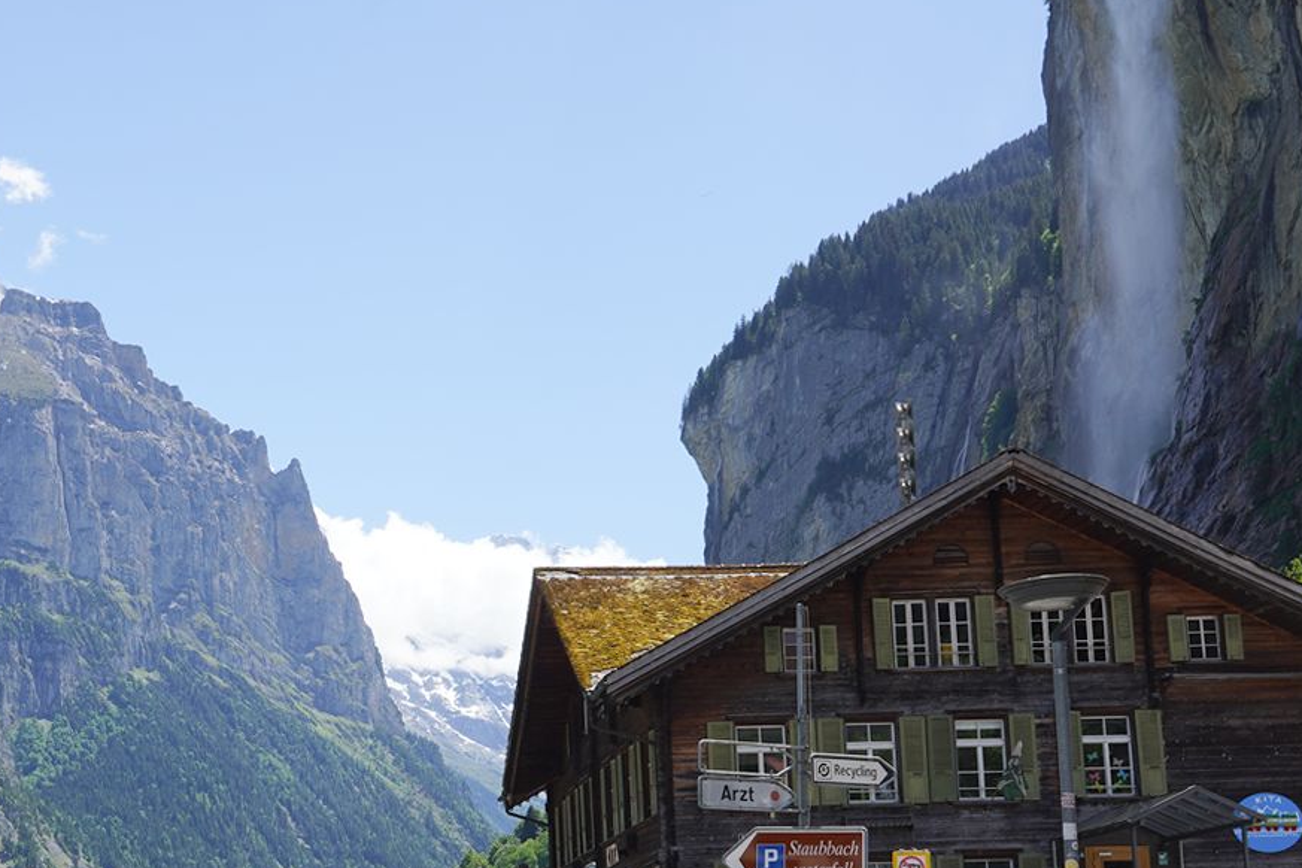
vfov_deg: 24.0
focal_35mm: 55
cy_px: 762
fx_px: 1989
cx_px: 255
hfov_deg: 35.1
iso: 100
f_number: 13
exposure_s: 1/100
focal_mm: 24
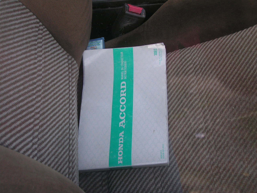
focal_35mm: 56
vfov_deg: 26.1
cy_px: 96
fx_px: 416
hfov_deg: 34.3
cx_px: 128
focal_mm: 9.4
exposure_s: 1/60
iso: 50
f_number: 3.2
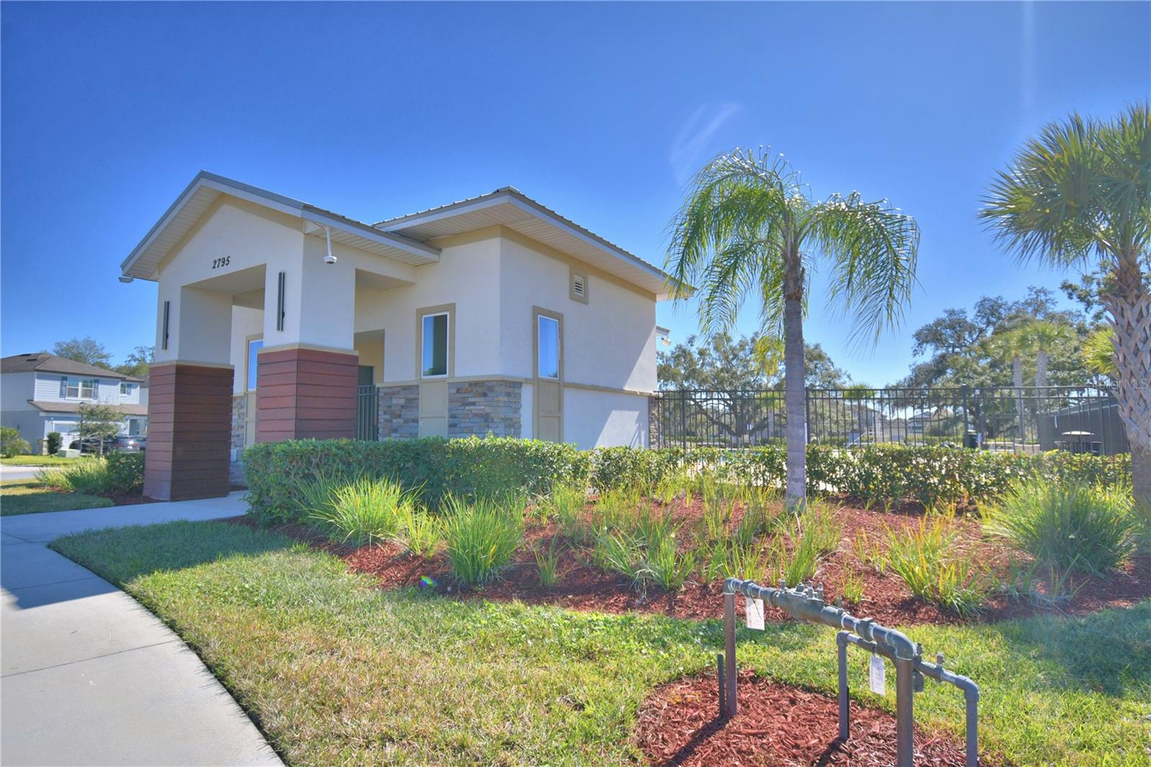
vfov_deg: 64.5
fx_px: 607
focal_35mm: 19
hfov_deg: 86.9
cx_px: 576
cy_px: 384
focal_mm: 13
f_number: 4.8
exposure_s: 1/800
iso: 100
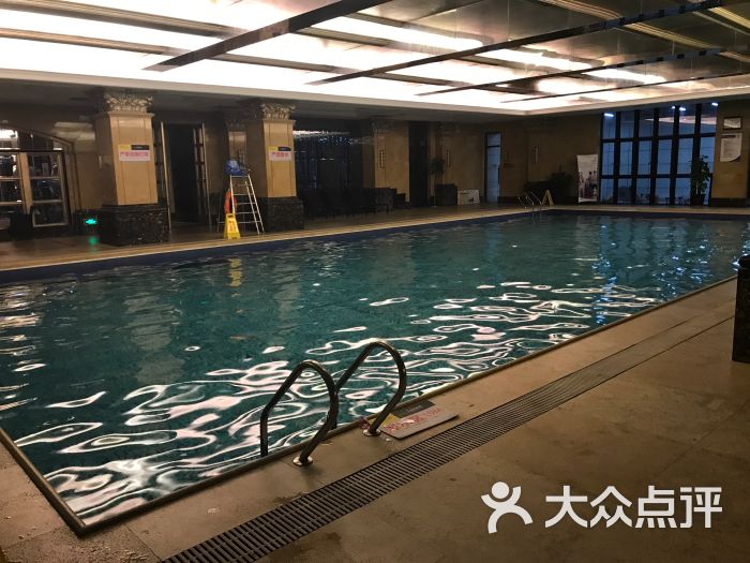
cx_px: 375
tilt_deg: -9.2
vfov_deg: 49.7
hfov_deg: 63.4
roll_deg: -0.6
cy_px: 282
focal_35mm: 28
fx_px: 607
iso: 64
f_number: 1.8
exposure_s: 1/17
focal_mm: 3.99
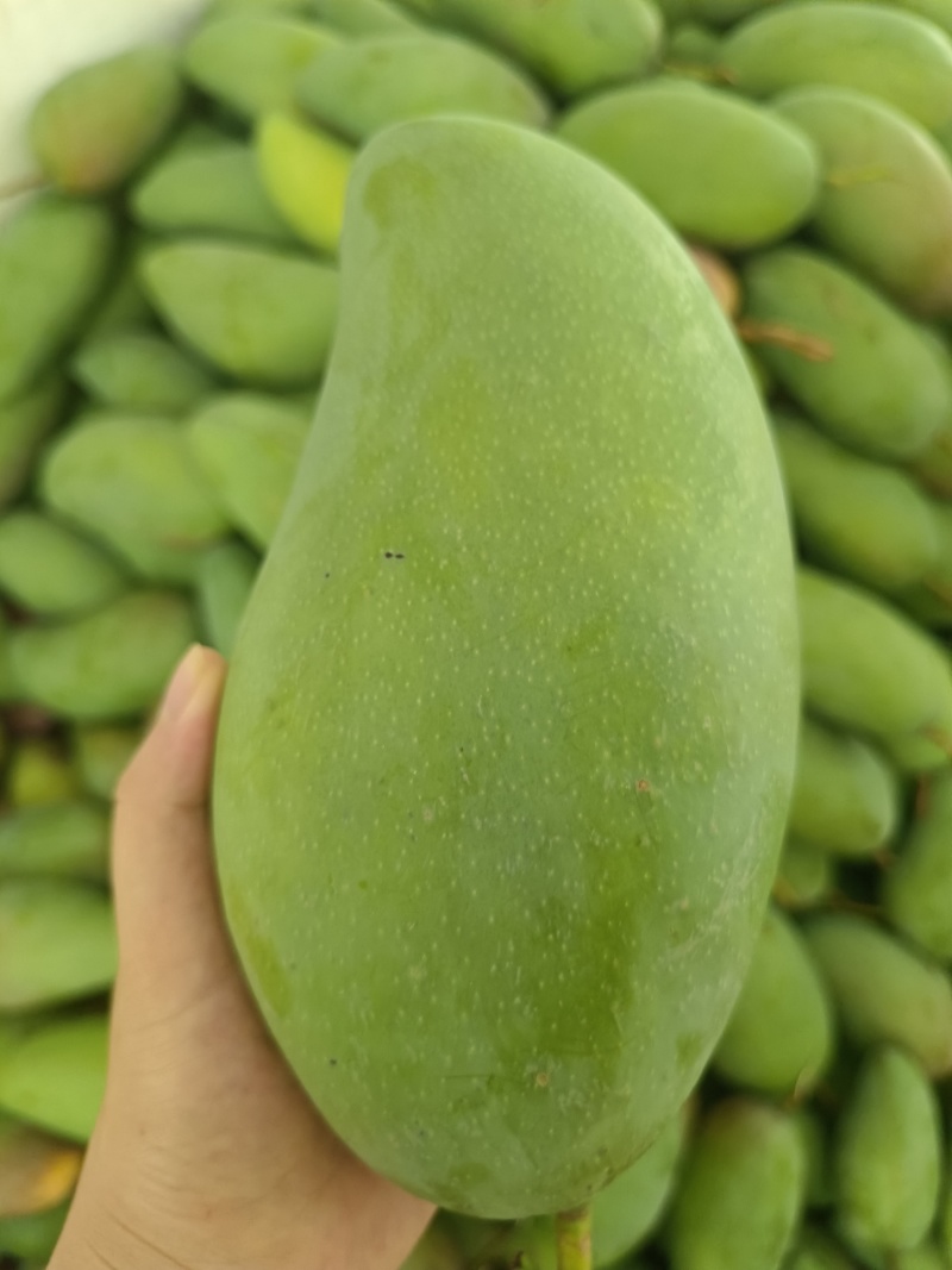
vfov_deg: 73.9
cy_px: 635
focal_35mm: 23
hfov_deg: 58.9
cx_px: 476
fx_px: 844
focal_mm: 5.59
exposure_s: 1/50
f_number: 1.88
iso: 2496
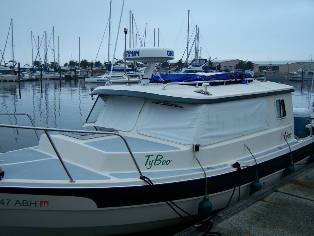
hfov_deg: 49.0
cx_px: 157
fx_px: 345
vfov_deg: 37.8
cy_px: 118
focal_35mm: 38
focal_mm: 6.3
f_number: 2.8
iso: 80
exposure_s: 1/250
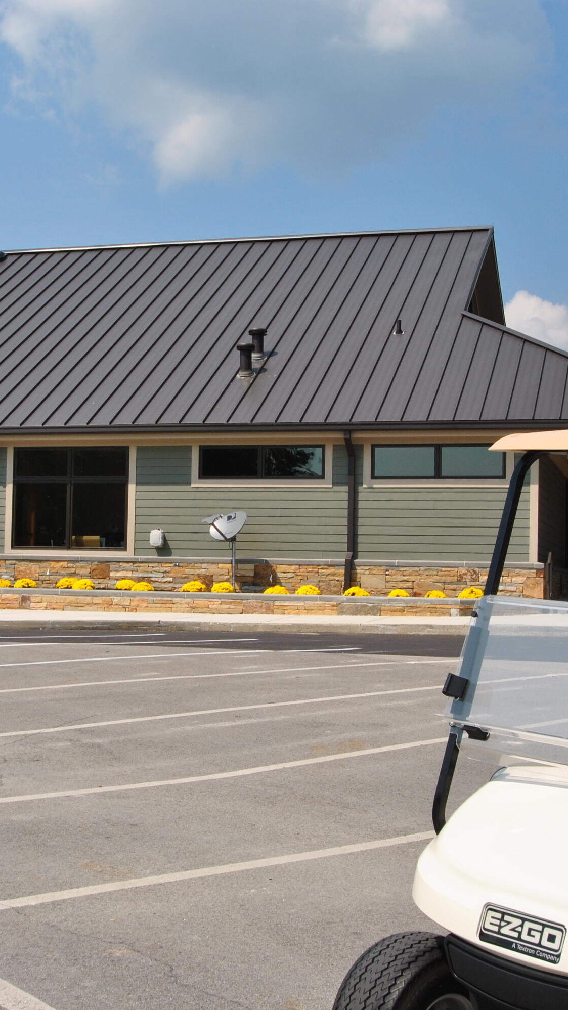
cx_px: 185
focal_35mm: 52
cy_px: 504
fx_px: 1393
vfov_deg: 39.9
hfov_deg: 22.9
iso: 160
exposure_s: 1/250
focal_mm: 22
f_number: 10
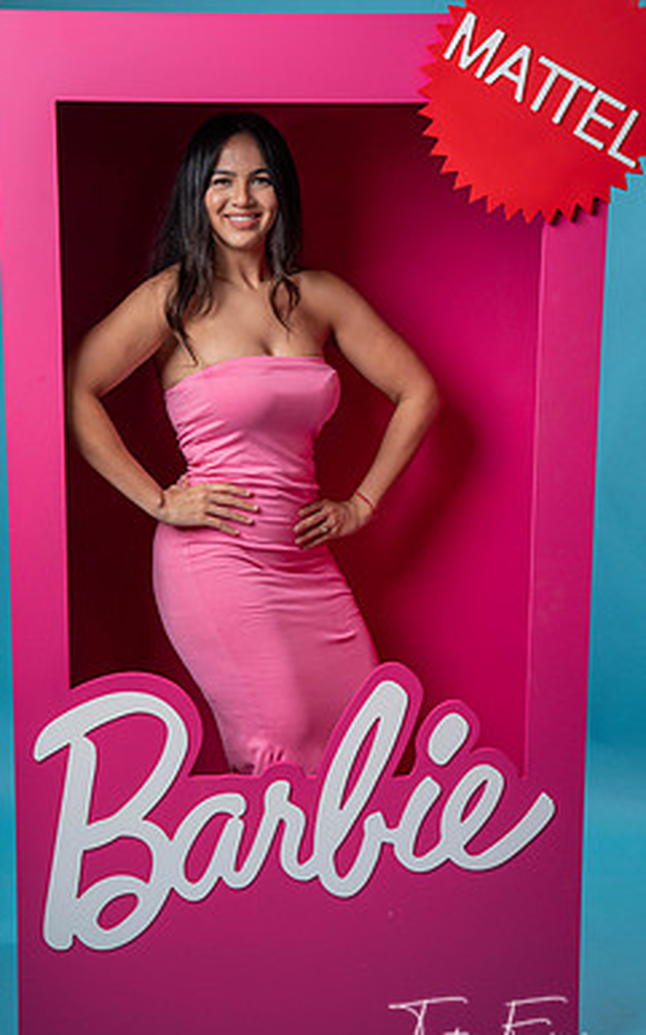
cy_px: 531
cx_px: 276
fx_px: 1607
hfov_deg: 22.7
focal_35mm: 57
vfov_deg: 35.7
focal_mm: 48
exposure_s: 1/200
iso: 250
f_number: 5.6
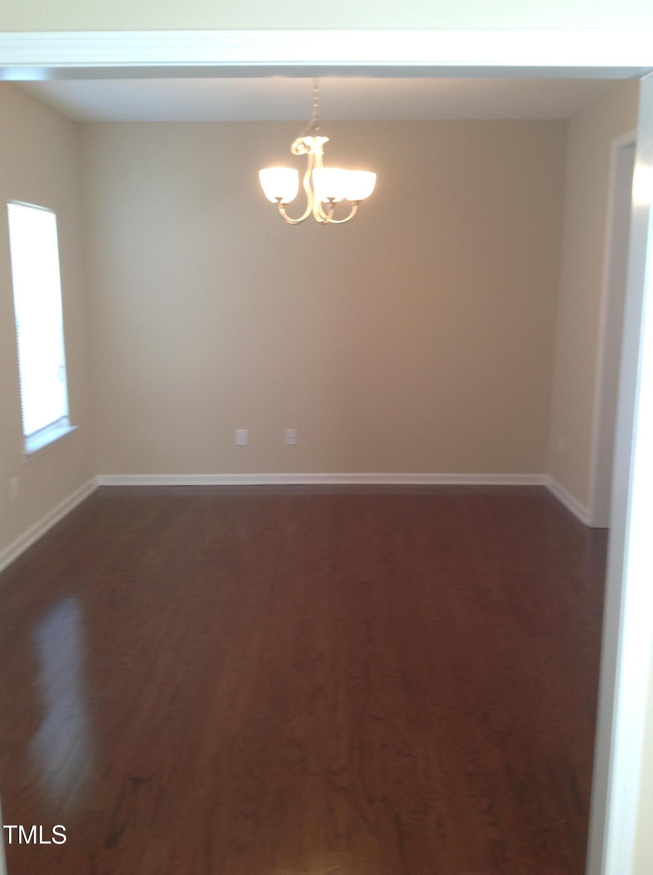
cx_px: 326
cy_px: 438
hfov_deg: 40.6
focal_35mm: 35
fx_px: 883
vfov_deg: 52.7
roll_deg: +0.2
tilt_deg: -7.9
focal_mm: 4.28
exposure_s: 1/15
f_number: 2.4
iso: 64
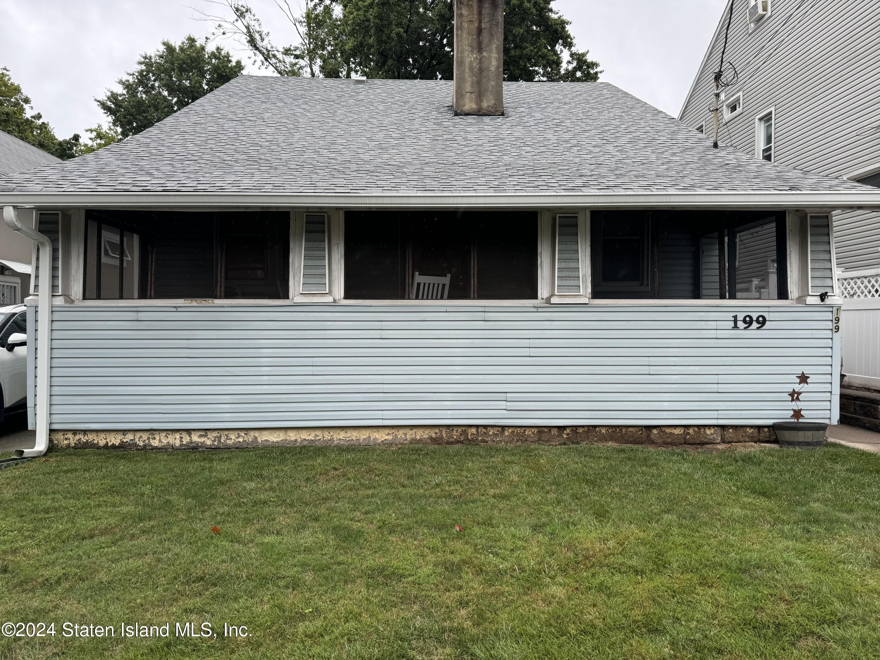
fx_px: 610
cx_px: 440
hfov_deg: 71.6
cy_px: 330
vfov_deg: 56.8
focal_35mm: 24
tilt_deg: -0.9
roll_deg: -0.5
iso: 80
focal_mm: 6.76
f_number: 1.78
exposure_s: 1/387
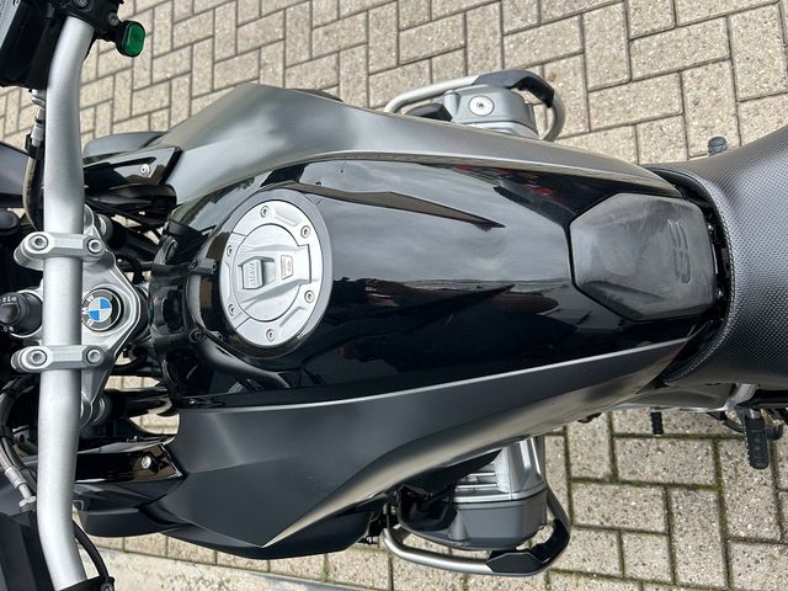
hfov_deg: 67.3
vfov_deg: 53.1
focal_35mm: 26
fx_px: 592
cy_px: 296
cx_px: 394
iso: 50
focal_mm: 5.7
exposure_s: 1/604
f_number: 1.5
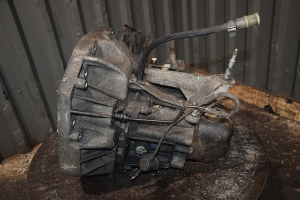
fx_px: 262
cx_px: 150
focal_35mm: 32
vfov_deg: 41.7
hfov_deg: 59.5
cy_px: 100
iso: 800
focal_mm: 21
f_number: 5
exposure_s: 1/60
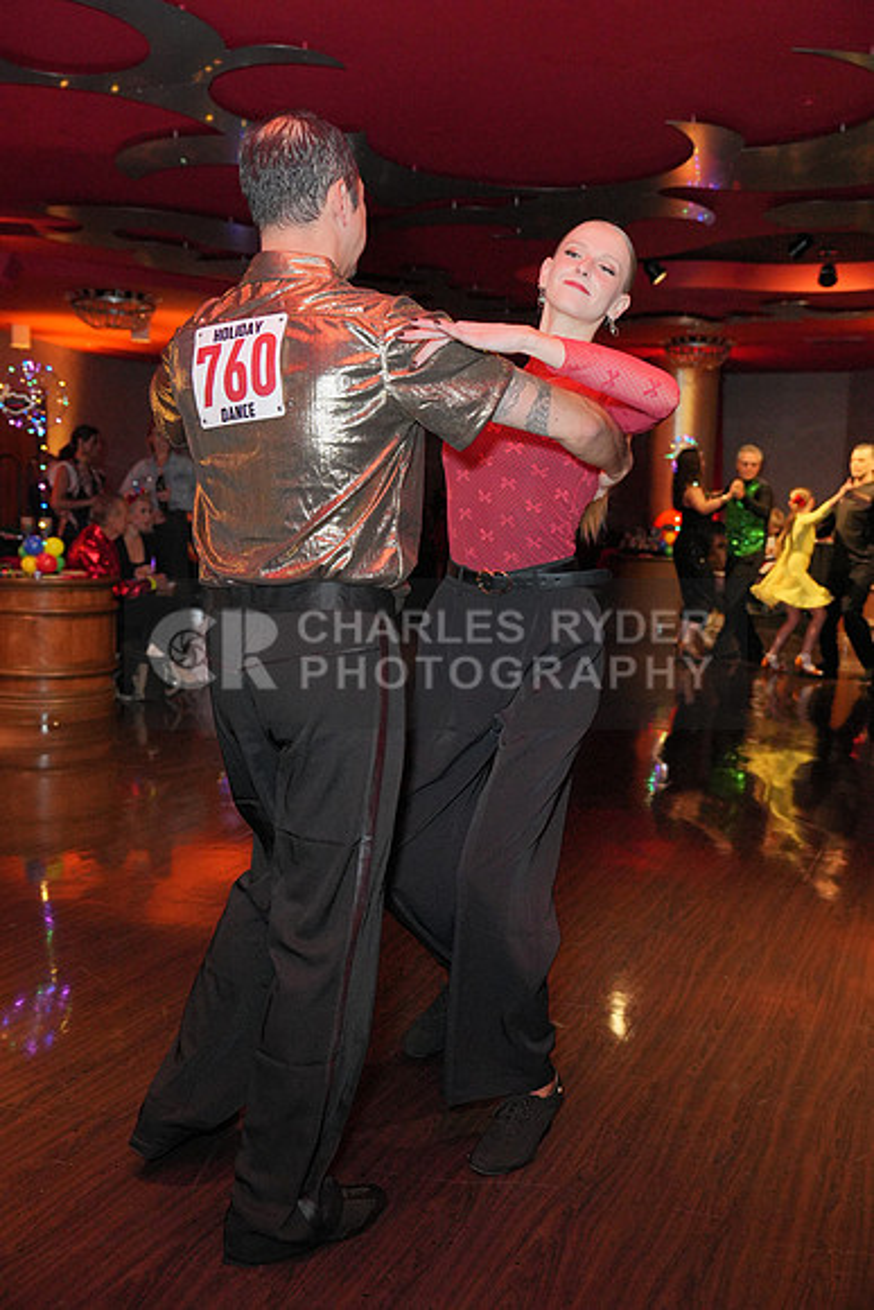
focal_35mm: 33
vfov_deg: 57.2
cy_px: 655
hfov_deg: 40.0
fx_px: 1201
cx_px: 437
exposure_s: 1/250
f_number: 4
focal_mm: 33
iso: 4000
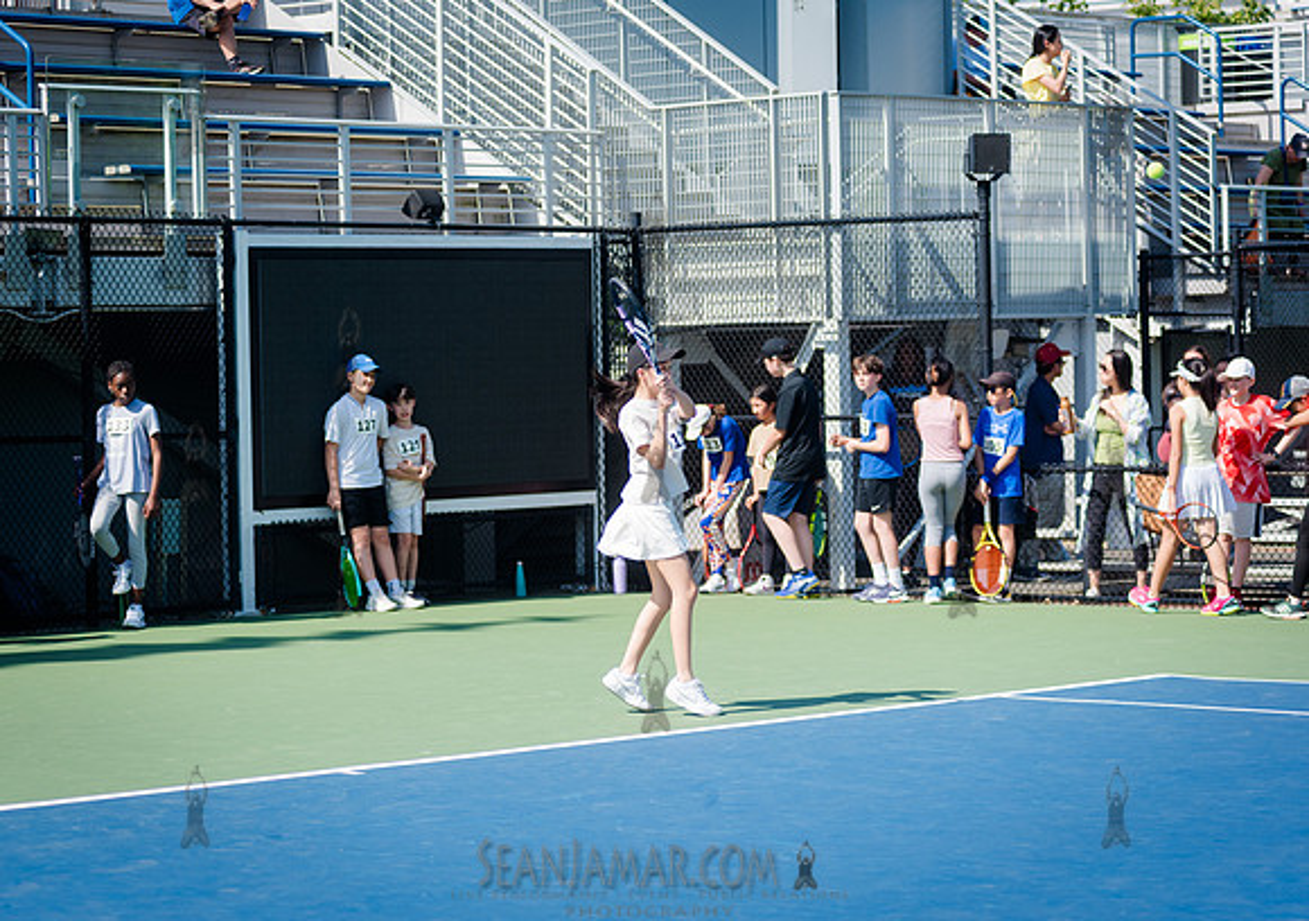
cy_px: 454
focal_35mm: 105
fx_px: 3889
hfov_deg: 19.1
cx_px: 609
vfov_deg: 13.5
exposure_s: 1/1600
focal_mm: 100
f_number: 3.5
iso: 200
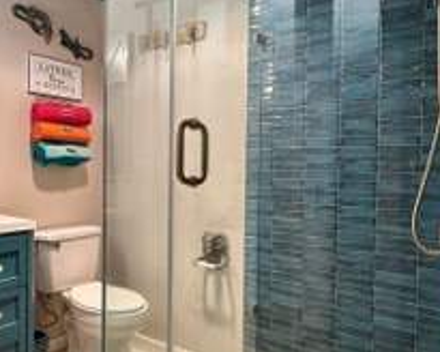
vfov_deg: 45.8
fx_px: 417
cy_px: 176
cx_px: 187
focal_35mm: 32
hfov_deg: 55.4
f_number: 2.2
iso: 160
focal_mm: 2.22
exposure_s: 1/60
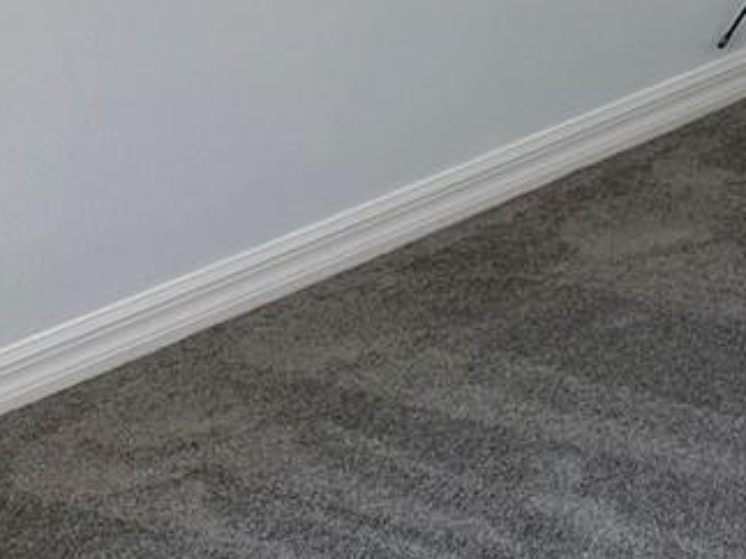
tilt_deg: -11.5
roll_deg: -0.7
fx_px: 2564
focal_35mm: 119
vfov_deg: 12.0
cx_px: 1356
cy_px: -226
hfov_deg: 14.5
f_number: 1.78
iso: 125
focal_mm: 6.86
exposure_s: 1/120
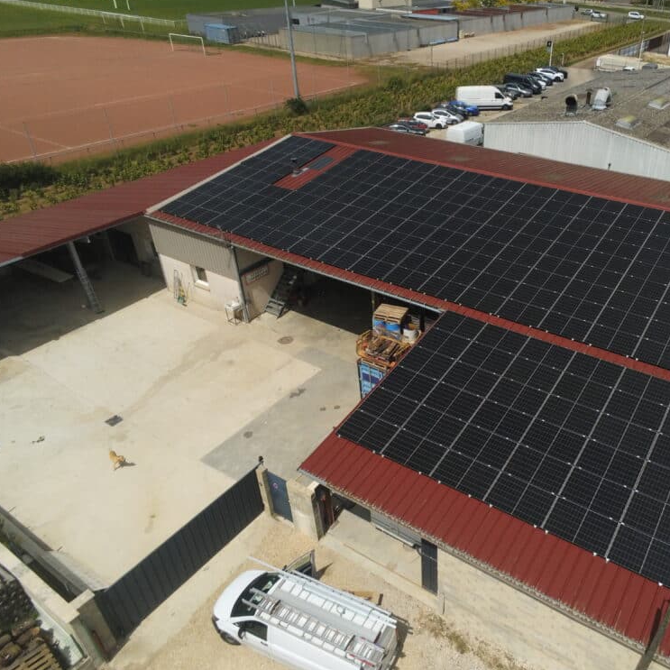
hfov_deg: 55.9
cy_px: 340
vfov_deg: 57.3
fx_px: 613
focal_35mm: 28
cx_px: 455
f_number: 2.4
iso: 111
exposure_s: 1/3846
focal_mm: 4
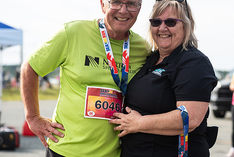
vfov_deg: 14.6
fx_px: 611
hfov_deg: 21.6
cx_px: 139
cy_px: 67
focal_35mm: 94
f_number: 4.5
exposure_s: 1/1250
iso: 250
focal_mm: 70
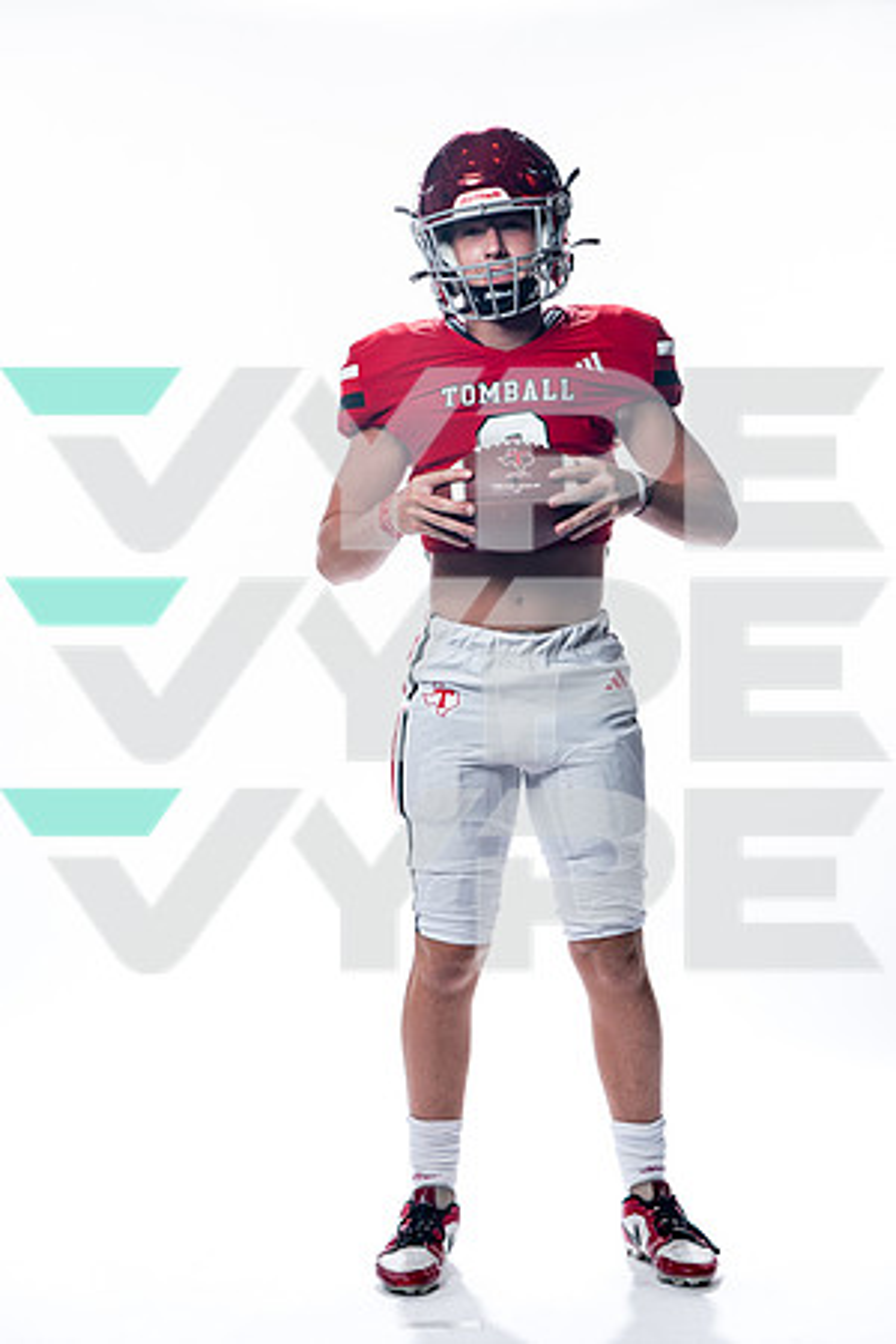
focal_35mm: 88
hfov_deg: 15.5
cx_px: 448
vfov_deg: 23.1
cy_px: 672
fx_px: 3285
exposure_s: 1/250
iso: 100
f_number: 5.6
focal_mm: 88
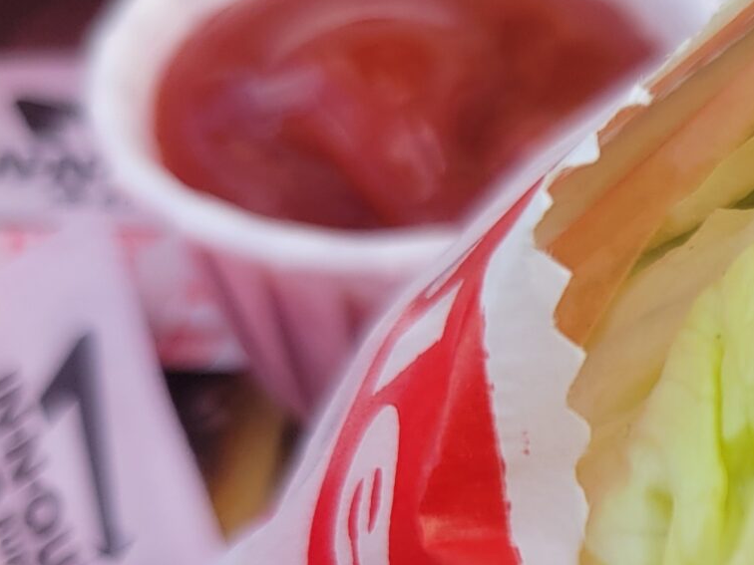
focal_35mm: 88
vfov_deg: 16.7
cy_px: 391
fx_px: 1917
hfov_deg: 19.0
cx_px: 1192
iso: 40
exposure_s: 1/769
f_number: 1.8
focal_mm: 5.4
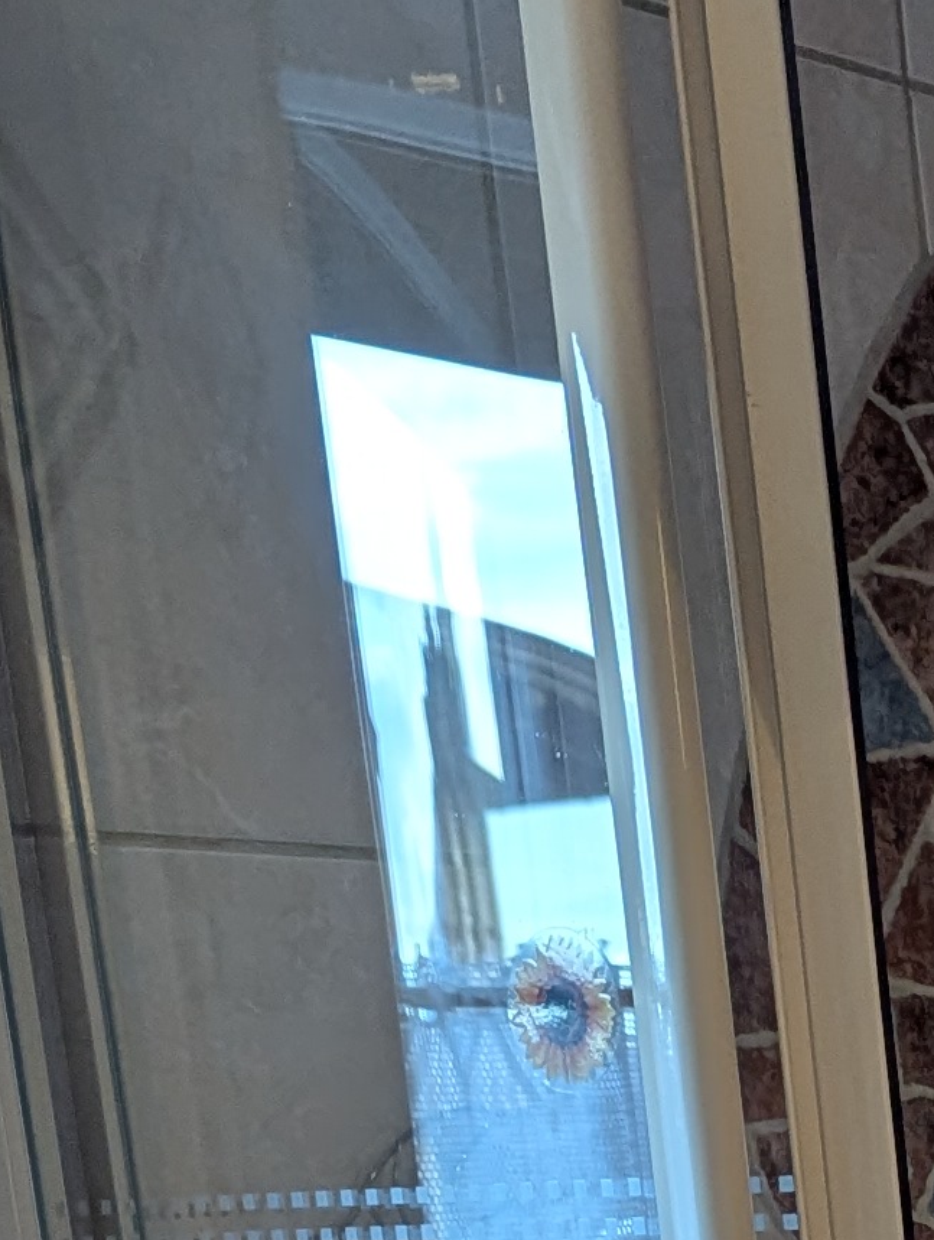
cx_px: 1799
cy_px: 2250
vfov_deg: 14.9
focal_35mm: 114
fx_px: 4090
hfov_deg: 11.8
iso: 133
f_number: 1.85
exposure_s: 1/50
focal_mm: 6.81
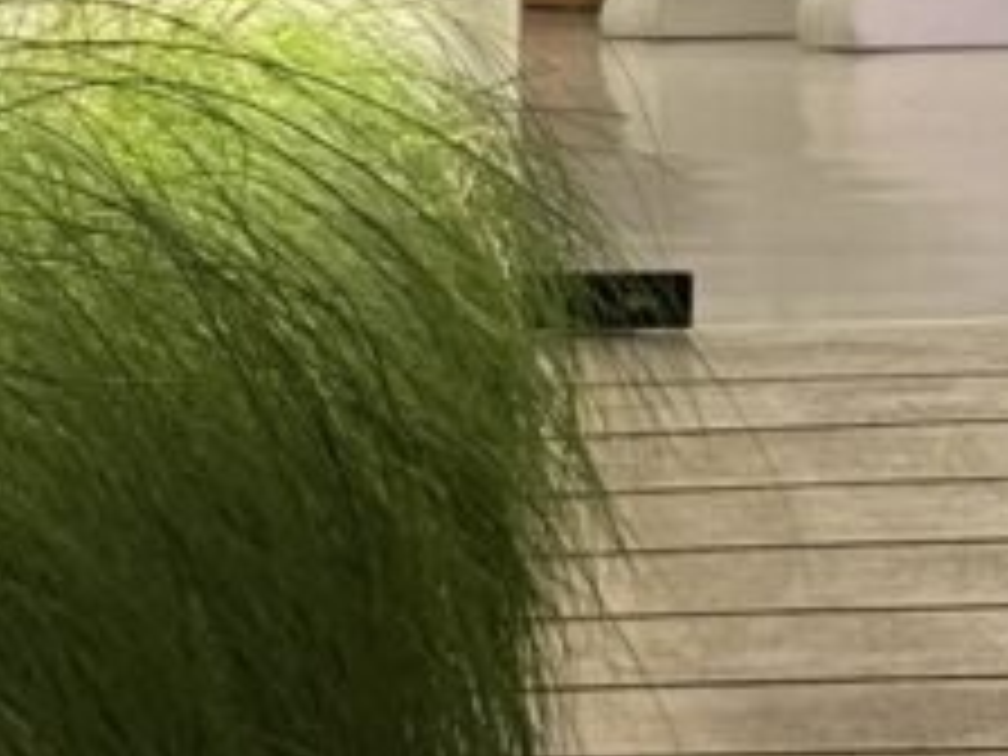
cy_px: -644
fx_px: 6930
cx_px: 1071
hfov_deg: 8.3
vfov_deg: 6.1
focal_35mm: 238
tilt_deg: +3.6
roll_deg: +0.0
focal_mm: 5.96
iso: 160
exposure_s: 1/40
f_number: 1.6
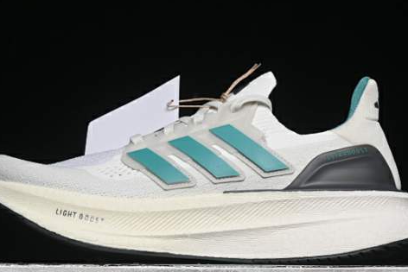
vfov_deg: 11.8
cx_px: 200
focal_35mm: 116
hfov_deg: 17.6
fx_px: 1315
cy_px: 136
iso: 160
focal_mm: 50
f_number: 7.1
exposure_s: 1/80
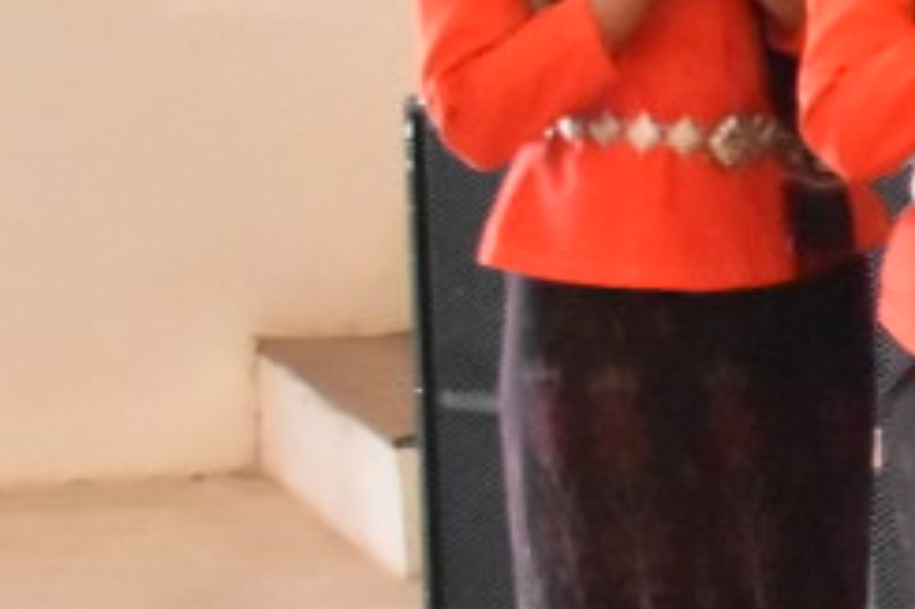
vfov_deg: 6.0
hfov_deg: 7.7
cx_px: 2909
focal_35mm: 228
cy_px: 56
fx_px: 5799
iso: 4000
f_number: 7.1
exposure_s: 1/200
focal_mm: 23
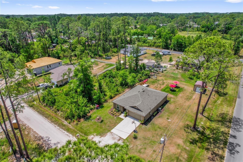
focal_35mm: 22
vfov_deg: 57.2
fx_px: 148
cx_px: 122
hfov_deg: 78.6
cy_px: 81
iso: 140
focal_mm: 8.38
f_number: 2.8
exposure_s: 1/6000
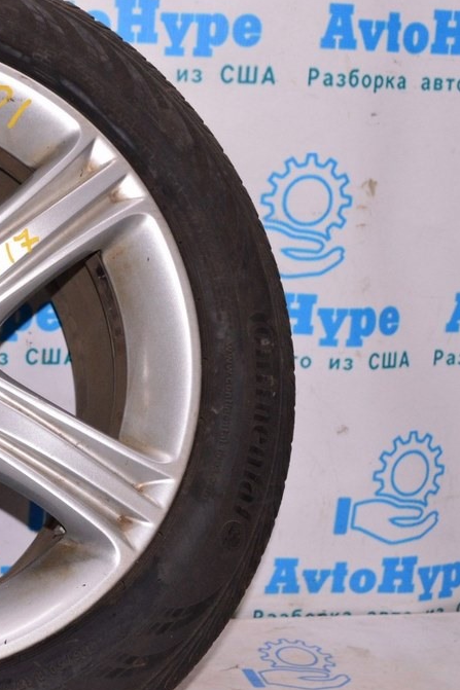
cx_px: -65
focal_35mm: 62
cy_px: 347
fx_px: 1184
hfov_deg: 20.8
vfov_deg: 32.5
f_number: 8
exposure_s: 1/200
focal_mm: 27
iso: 1600
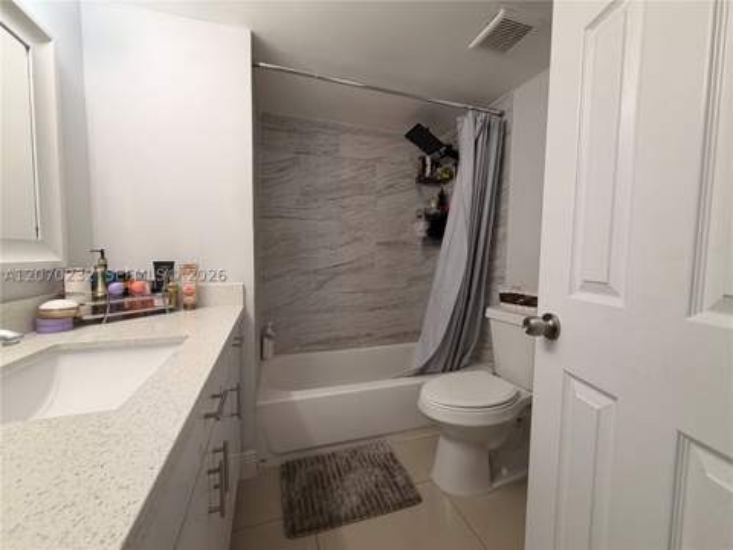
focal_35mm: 14
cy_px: 275
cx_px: 366
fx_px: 296
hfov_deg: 102.1
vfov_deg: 85.7
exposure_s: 1/120
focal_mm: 2.22
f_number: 2.2
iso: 80
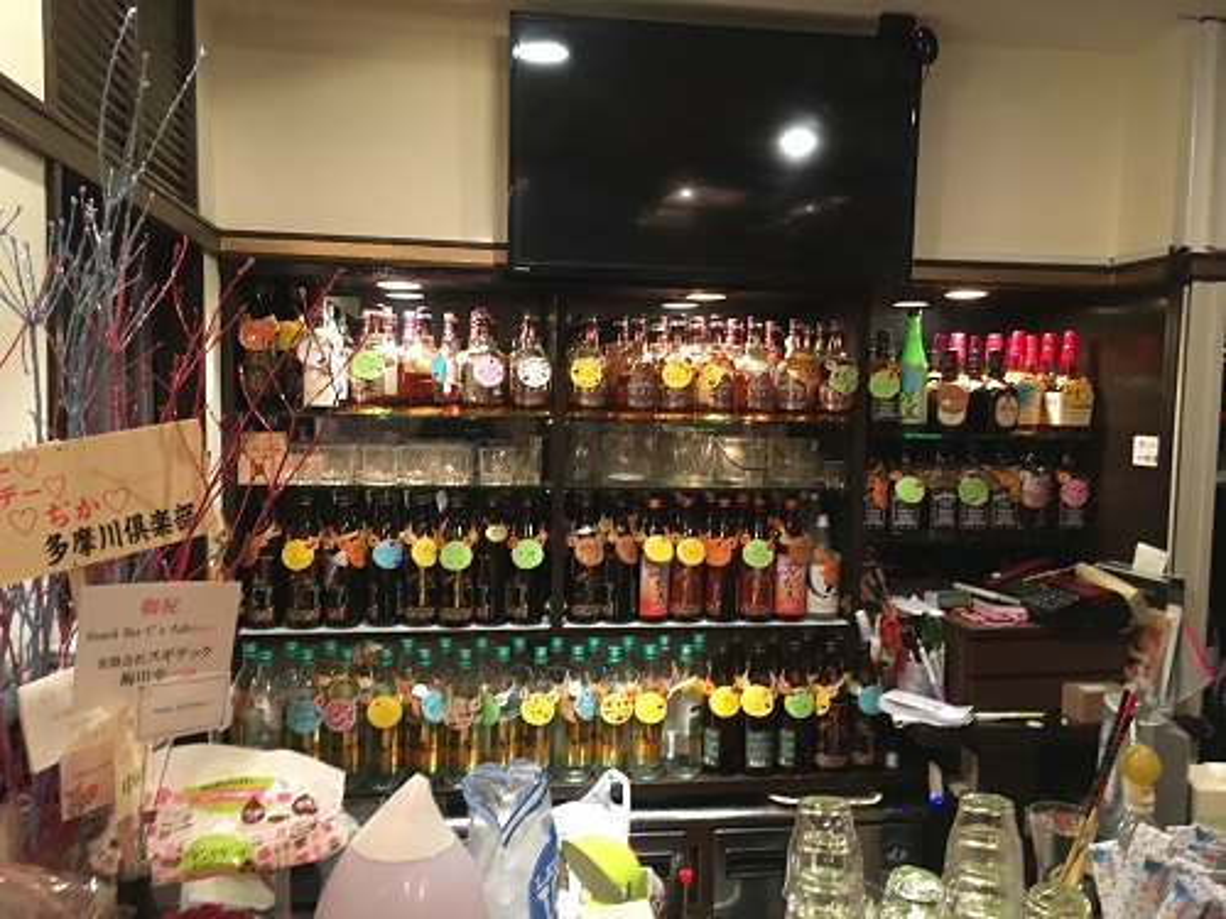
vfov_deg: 48.2
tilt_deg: -1.3
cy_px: 460
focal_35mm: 29
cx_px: 613
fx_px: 1027
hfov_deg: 61.7
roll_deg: +0.3
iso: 200
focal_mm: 4.15
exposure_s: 1/24
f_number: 2.2
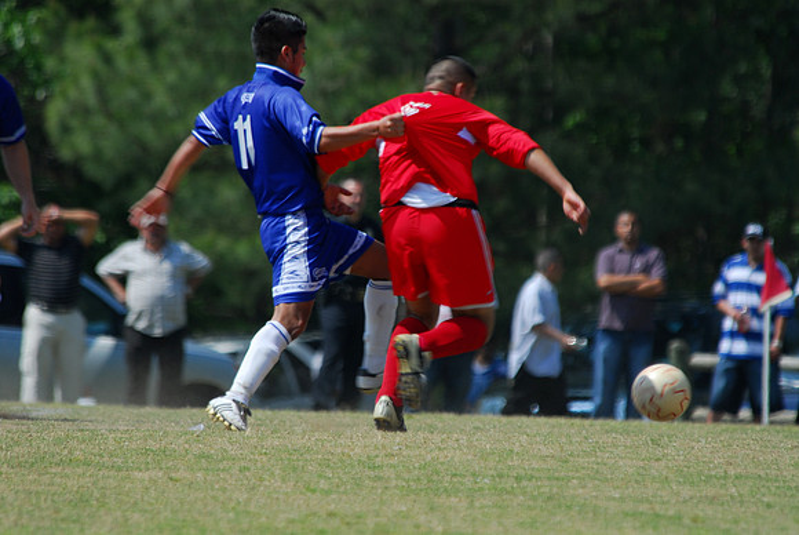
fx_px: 13330
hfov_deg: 3.4
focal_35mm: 600
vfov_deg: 2.3
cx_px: 400
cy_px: 268
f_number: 6.3
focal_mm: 400
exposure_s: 1/125
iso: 100
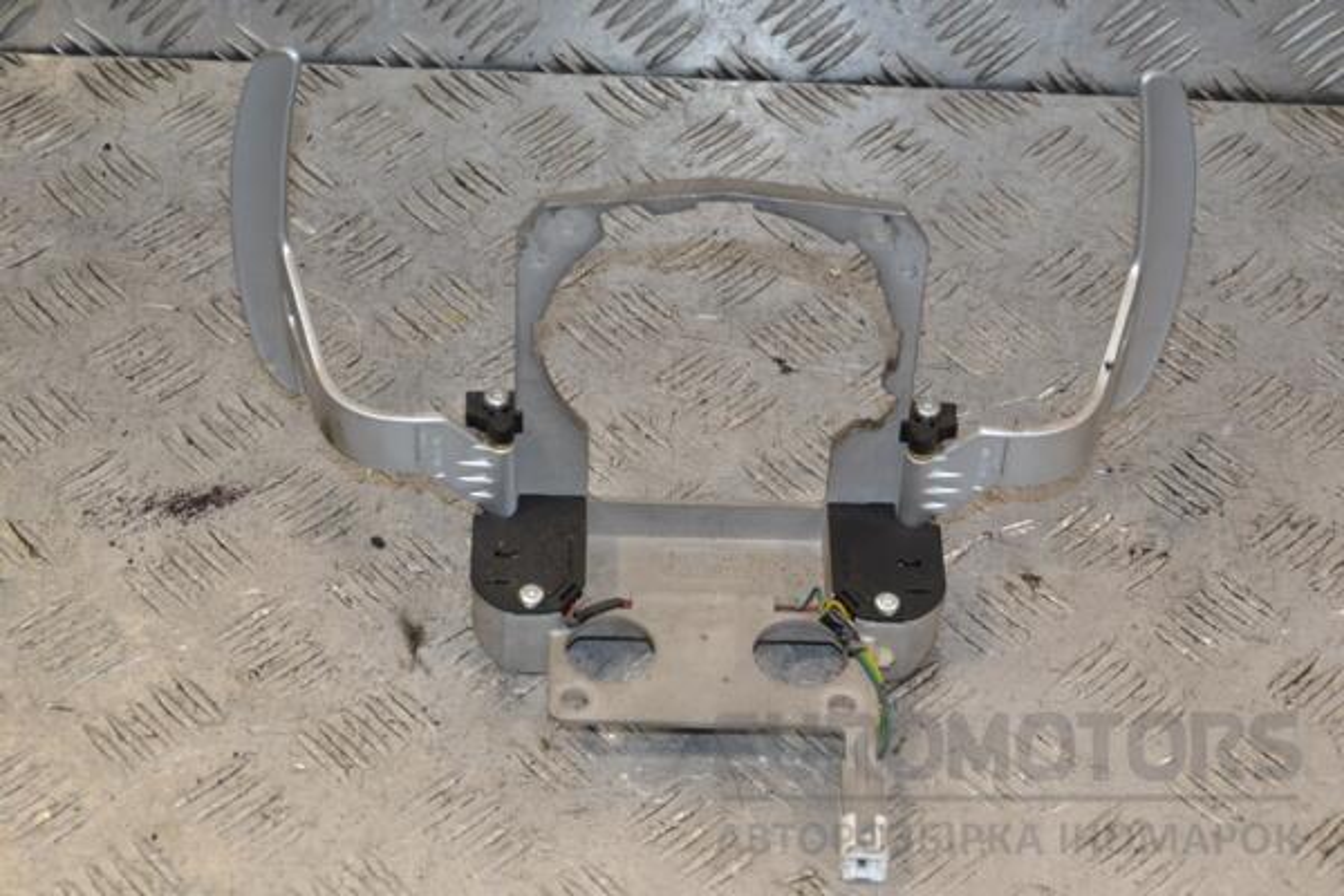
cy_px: 448
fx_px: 2520
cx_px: 672
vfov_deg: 20.2
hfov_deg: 29.9
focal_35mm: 68
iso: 800
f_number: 7.1
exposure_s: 1/200
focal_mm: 45
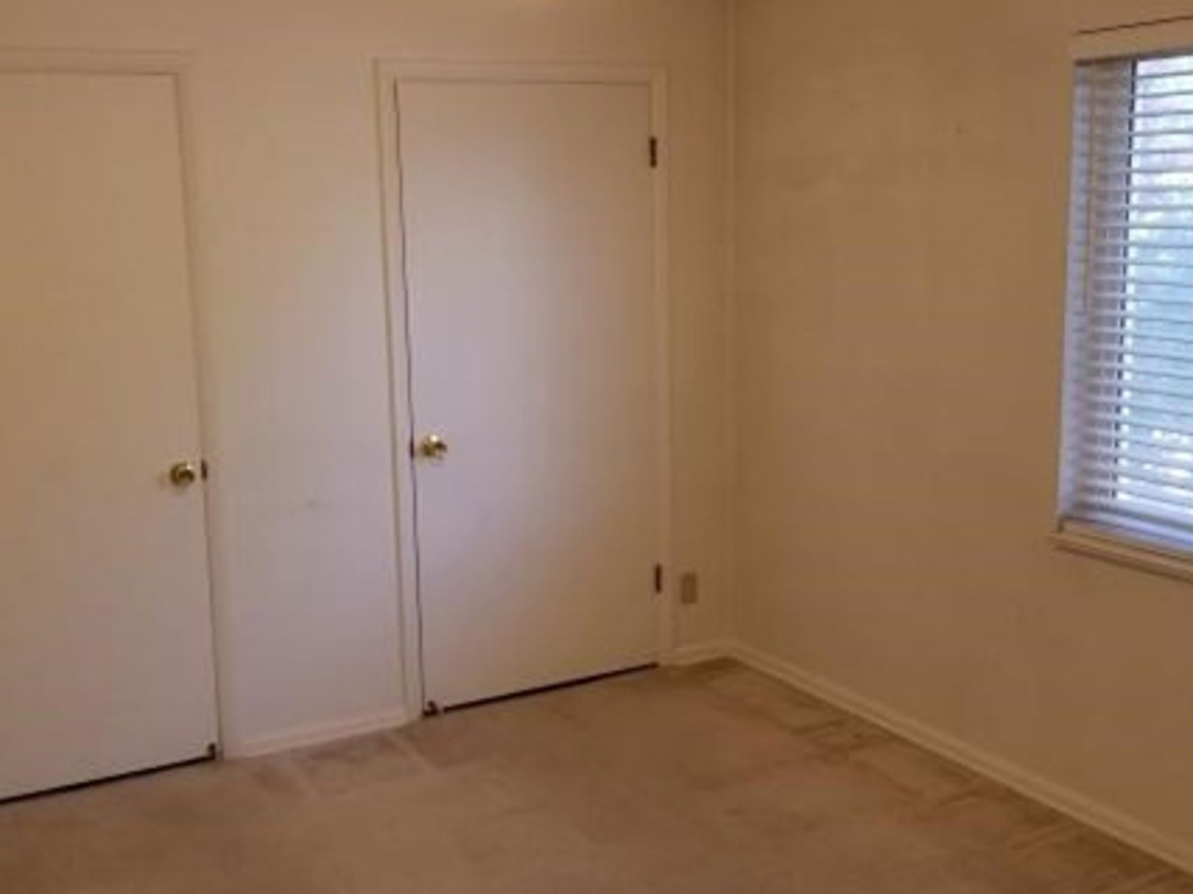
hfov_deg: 47.8
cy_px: 425
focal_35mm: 39
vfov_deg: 36.8
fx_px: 1344
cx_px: 559
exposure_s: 1/120
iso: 80
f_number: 1.7
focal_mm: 4.25
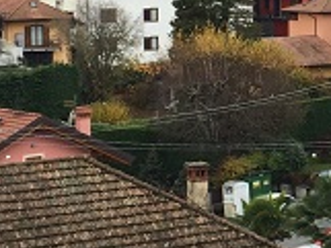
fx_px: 1206
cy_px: 32
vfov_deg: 11.7
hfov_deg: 15.0
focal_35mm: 126
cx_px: 421
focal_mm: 4.15
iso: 32
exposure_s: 1/116
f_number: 2.2
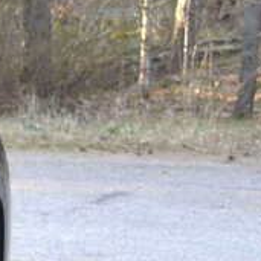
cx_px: -830
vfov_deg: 6.1
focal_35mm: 287
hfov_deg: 5.3
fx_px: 2448
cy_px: 272
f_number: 4
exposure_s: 1/50
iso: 400
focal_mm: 24
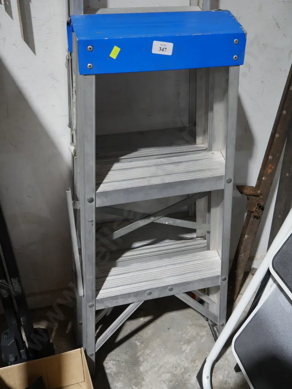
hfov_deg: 37.8
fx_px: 427
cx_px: 146
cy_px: 194
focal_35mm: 38
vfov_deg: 49.0
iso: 1250
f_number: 4.1
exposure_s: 1/60
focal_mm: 19
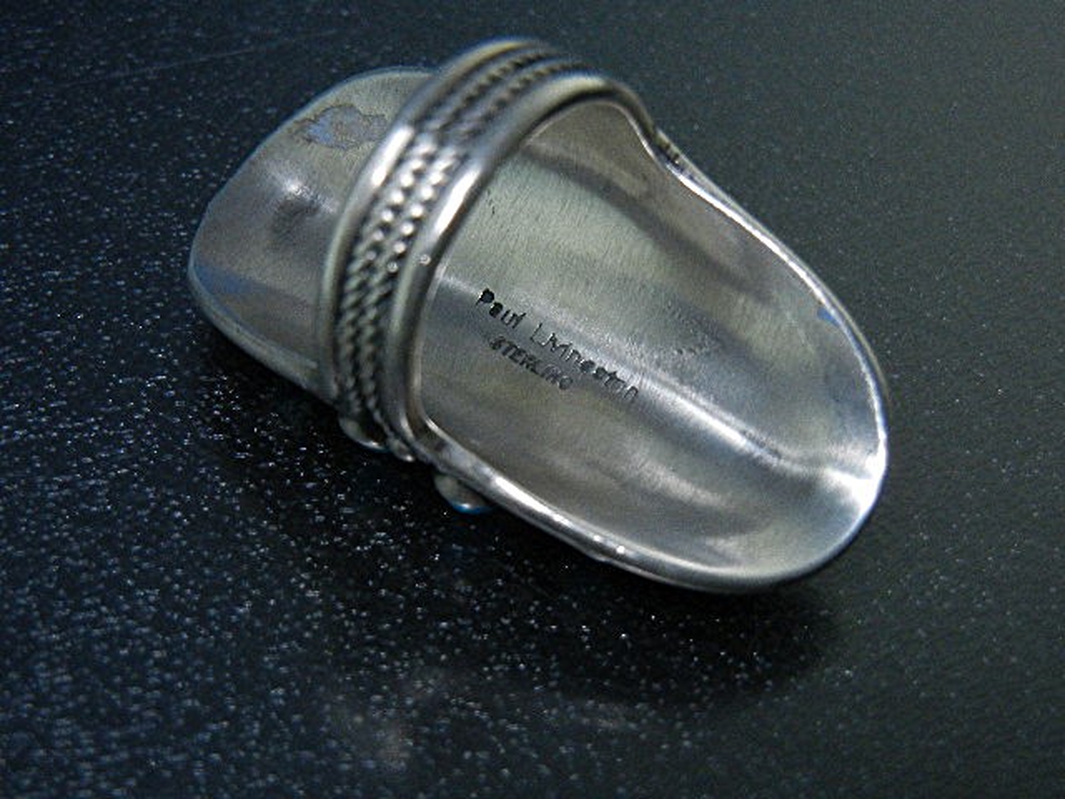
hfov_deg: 25.3
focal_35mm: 77
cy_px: 400
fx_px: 2369
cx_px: 532
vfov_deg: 19.1
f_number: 8.6
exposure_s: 1/30
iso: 551
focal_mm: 13.9
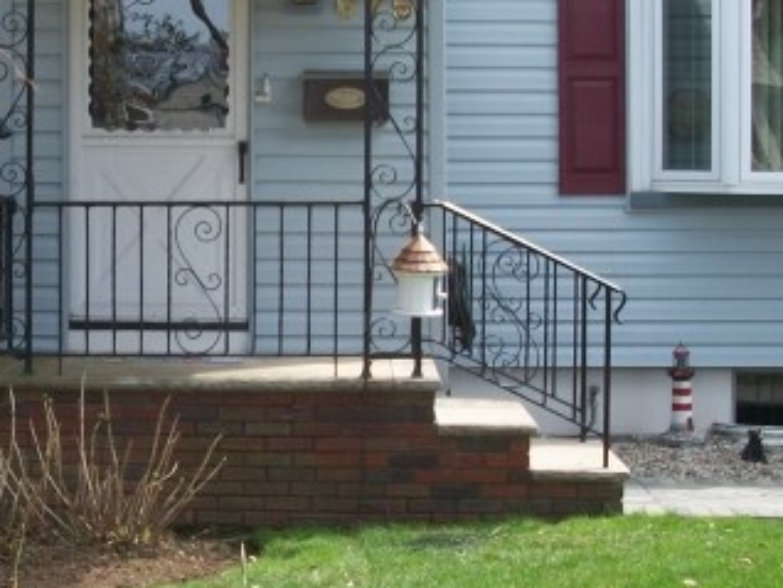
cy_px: 295
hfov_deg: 22.0
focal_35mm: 88
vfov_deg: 16.8
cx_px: 199
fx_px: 1992
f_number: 3.1
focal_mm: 6.3
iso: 80
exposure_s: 1/250
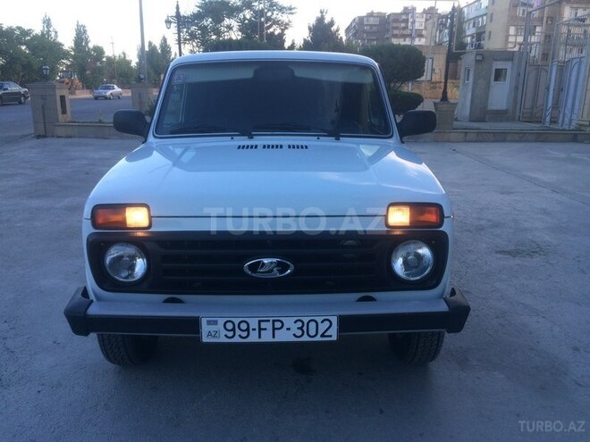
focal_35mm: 29
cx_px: 295
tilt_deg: -15.3
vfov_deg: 48.2
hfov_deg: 61.7
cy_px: 221
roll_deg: -1.9
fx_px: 494
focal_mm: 4.15
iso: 32
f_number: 2.2
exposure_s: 1/181
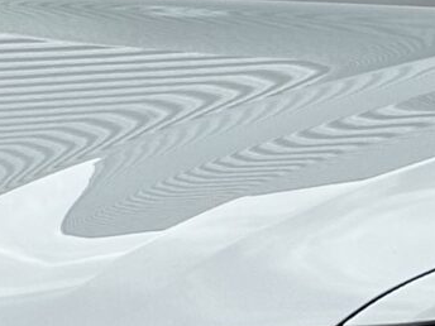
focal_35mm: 357
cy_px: 378
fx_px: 4486
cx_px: 317
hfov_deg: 5.5
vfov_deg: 4.2
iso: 64
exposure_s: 1/919
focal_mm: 6.86
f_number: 1.78
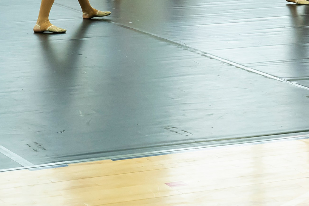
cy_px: -114
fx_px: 1450
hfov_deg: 11.9
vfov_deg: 7.9
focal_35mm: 169
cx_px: 379
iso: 1600
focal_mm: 54
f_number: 4
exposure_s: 1/250
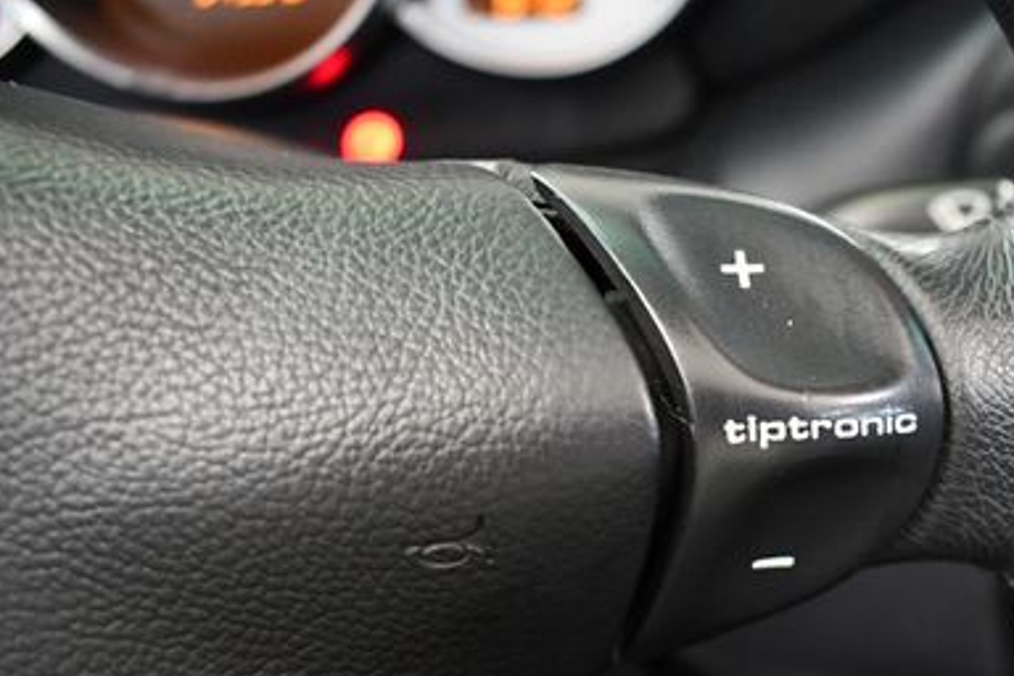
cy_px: 433
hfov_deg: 42.1
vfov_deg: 29.7
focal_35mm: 45
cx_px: 774
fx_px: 1267
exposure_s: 1/60
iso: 4000
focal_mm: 18
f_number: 3.5
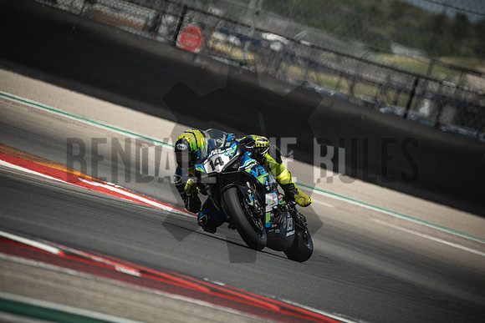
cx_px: 242
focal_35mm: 600
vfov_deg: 2.3
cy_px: 162
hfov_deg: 3.4
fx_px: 8085
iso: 640
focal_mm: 400
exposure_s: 1/2000
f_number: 5.6
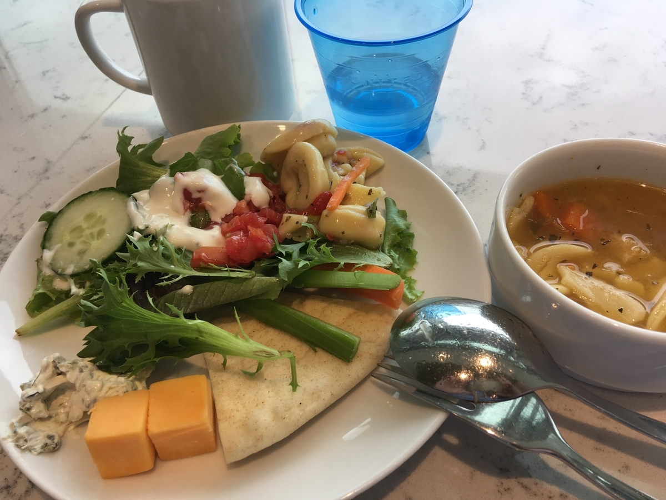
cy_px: 250
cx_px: 333
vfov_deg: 48.2
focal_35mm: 29
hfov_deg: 61.7
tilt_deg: -47.4
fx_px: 558
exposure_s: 1/120
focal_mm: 4.15
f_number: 2.2
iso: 25
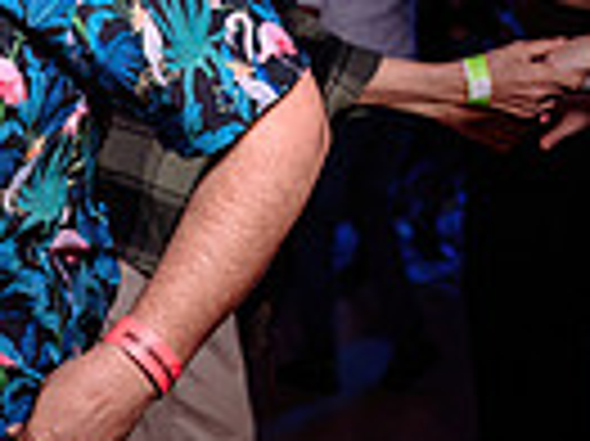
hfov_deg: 14.4
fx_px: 2265
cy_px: 263
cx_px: -87
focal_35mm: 133
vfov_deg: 11.1
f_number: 2.8
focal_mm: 26
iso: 1000
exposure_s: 1/125
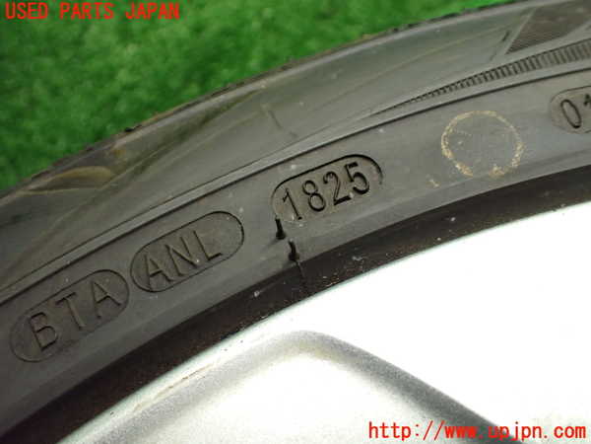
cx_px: 296
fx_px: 512
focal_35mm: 30
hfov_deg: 60.0
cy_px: 222
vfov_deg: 46.8
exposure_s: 1/100
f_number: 2.3
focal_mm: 5.4
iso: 800
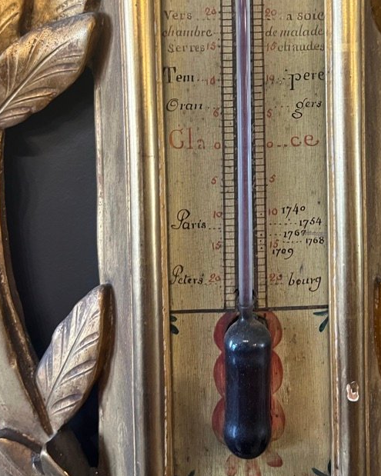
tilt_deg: -3.9
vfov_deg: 42.6
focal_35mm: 42
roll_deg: +1.9
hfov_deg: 35.2
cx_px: 266
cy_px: 122
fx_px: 592
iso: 80
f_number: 1.6
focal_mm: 5.1
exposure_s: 1/50
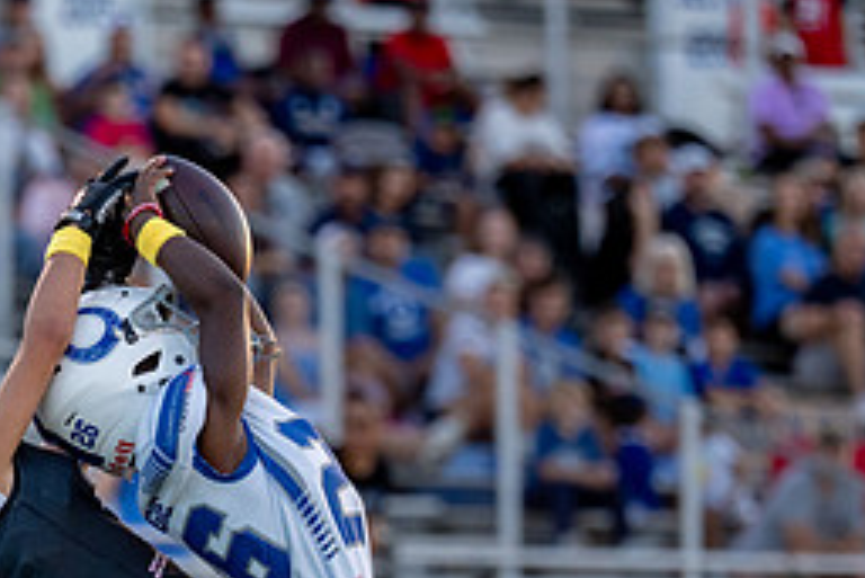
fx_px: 11275
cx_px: -2
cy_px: 726
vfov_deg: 2.9
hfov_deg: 4.4
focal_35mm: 469
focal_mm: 154
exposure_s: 1/1250
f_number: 2.8
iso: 640
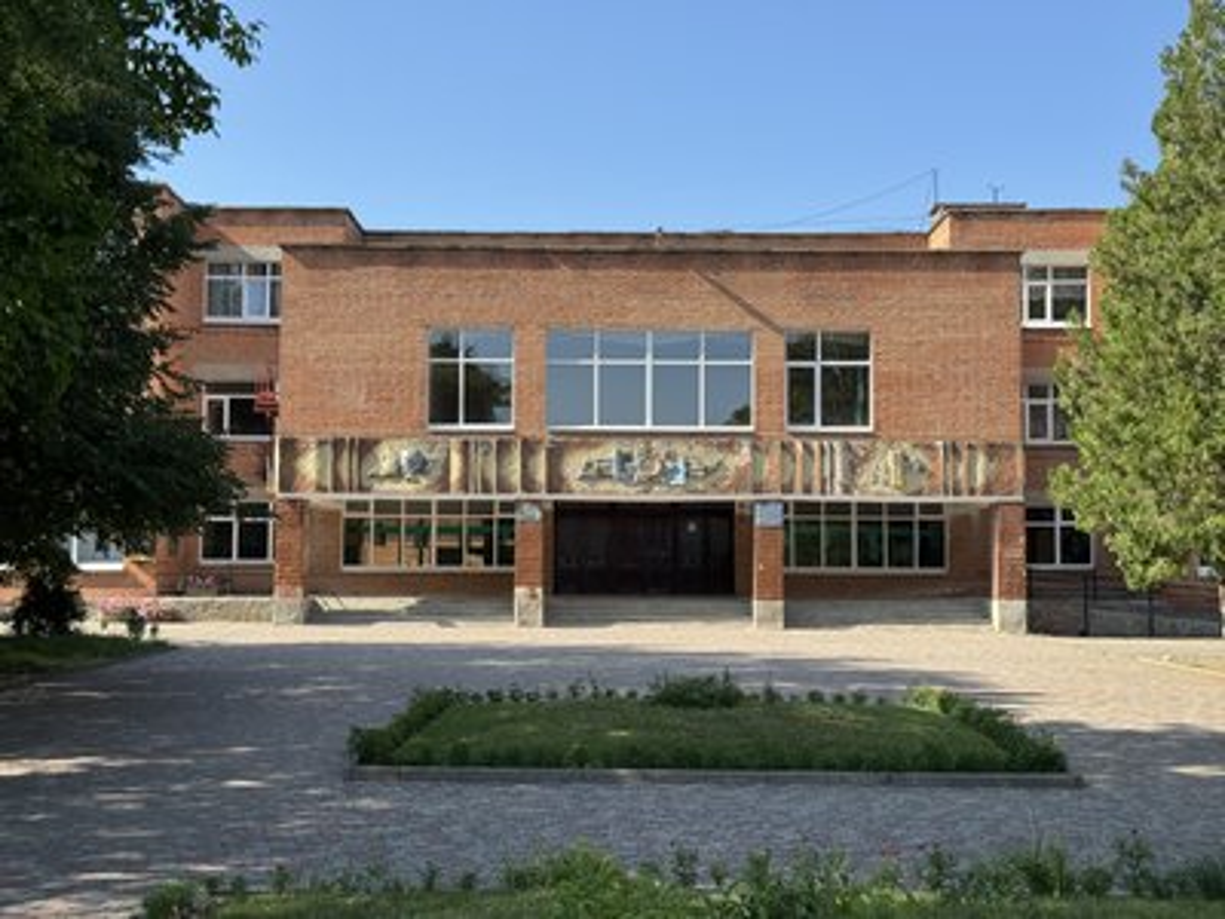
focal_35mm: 48
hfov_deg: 39.7
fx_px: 1699
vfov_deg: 30.3
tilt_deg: +3.5
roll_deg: -0.2
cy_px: 460
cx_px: 612
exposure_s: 1/2331
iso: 64
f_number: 1.78
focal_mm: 6.76
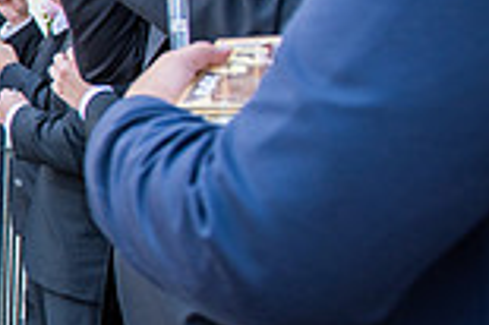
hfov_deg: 18.1
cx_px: -388
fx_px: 1221
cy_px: 162
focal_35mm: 90
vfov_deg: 15.2
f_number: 4.5
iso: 200
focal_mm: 24
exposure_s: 1/200
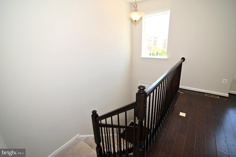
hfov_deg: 96.8
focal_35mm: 16
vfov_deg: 73.7
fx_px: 105
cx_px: 118
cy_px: 78
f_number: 2.8
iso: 125
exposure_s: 1/200
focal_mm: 16
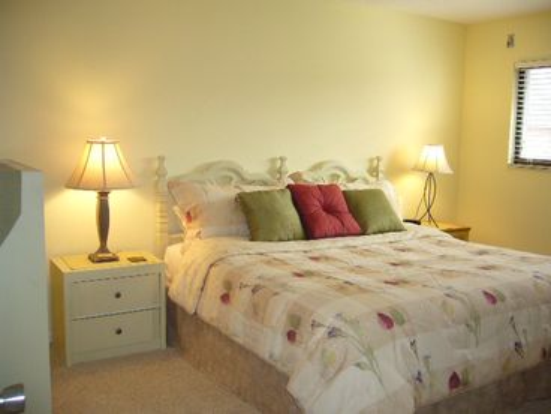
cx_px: 276
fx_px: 557
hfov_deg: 52.6
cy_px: 207
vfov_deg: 40.7
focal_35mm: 35
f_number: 2.8
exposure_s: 1/60
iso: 125
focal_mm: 5.8
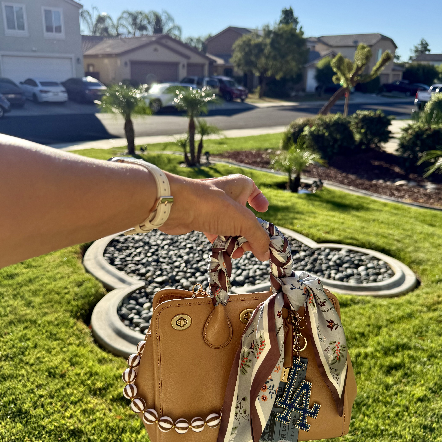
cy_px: 227
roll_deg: -1.6
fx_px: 419
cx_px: 222
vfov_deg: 55.6
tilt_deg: -18.0
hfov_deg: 55.6
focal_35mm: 29
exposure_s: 1/3145
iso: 80
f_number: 1.78
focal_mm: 6.76
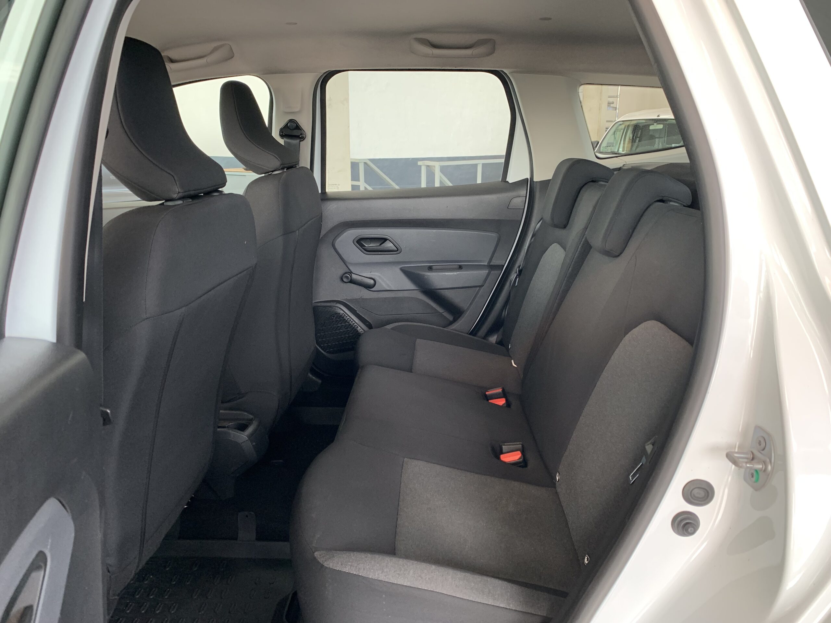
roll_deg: -0.2
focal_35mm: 26
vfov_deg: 53.1
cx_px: 416
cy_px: 312
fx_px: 624
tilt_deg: -13.3
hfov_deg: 67.3
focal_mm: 4.25
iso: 100
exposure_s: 1/83
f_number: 1.8
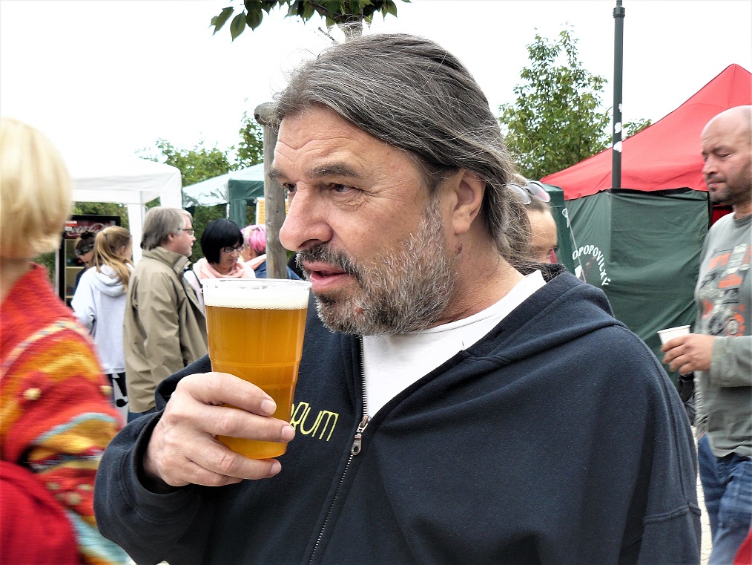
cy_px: 282
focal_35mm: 43
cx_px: 376
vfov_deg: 33.6
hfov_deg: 43.8
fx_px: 934
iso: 100
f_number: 3.6
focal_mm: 7.1
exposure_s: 1/100
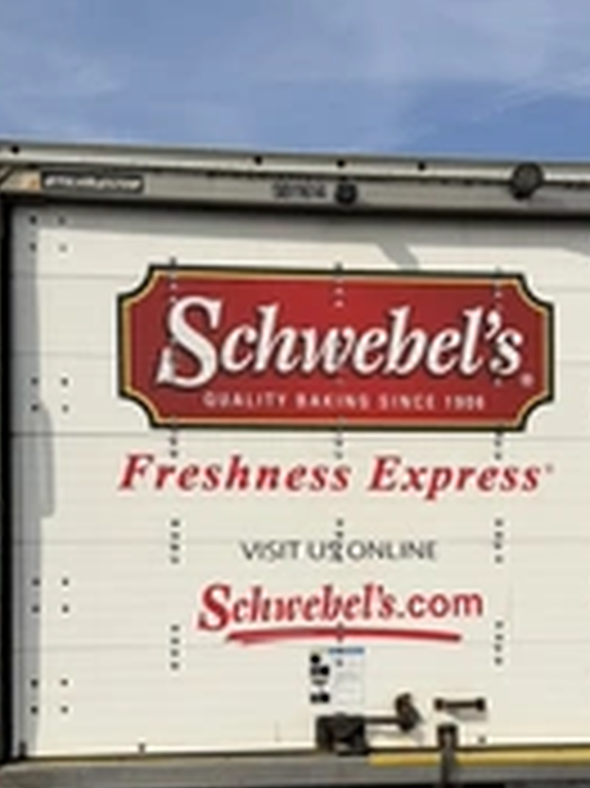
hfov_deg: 26.5
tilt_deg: +4.0
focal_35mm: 55
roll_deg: -0.4
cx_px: 356
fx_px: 1251
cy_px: 558
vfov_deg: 34.5
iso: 80
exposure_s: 1/7353
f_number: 1.78
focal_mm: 6.76
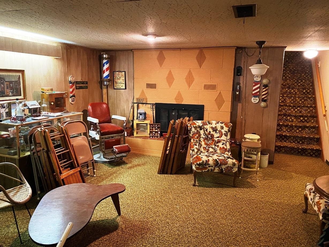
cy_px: 124
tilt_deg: -10.2
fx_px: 247
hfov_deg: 67.3
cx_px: 164
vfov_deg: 53.1
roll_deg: -0.1
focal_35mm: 26
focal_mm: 4.25
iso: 800
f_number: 1.8
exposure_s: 1/30
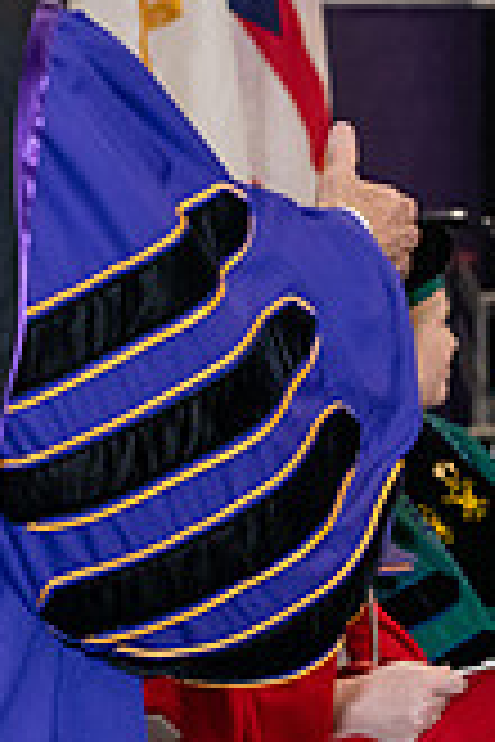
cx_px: 495
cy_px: 160
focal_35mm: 246
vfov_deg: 8.4
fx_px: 5073
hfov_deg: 5.6
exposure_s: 1/200
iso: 2500
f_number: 5
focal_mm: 70
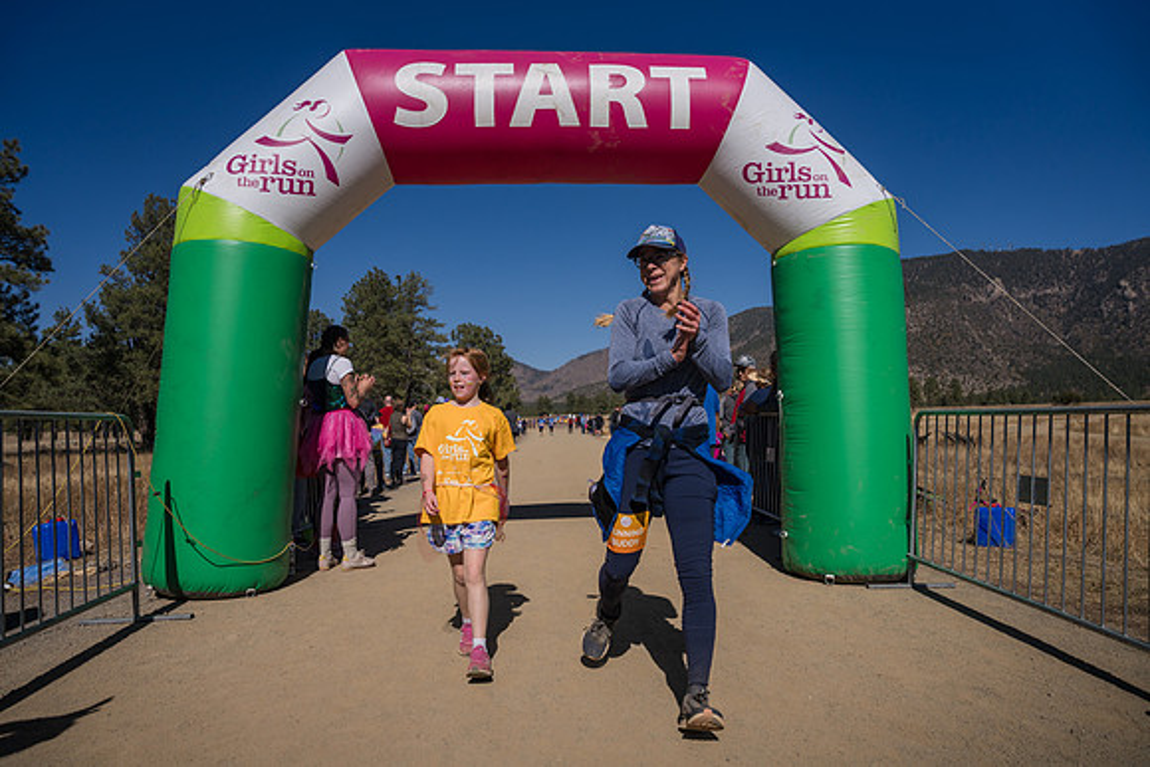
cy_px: 384
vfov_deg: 53.2
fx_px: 767
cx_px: 575
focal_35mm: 24
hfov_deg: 73.7
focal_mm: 24
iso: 250
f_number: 4
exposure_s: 1/8000
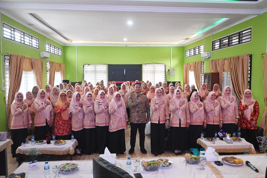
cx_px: 134
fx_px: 223
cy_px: 89
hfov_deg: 61.9
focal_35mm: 30
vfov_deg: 43.6
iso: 2000
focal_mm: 20
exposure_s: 1/125
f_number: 3.8
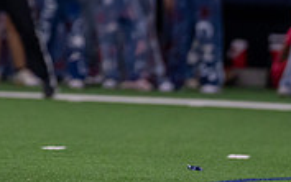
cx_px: -76
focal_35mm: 866
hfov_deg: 2.4
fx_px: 6875
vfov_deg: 1.5
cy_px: -178
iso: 2000
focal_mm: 200
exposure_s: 1/1000
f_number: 2.8
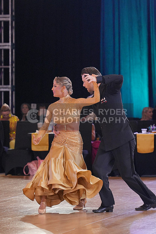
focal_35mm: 225
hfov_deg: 6.1
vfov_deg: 9.1
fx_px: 1462
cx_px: 78
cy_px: 117
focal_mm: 150
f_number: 4
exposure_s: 1/500
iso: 2500
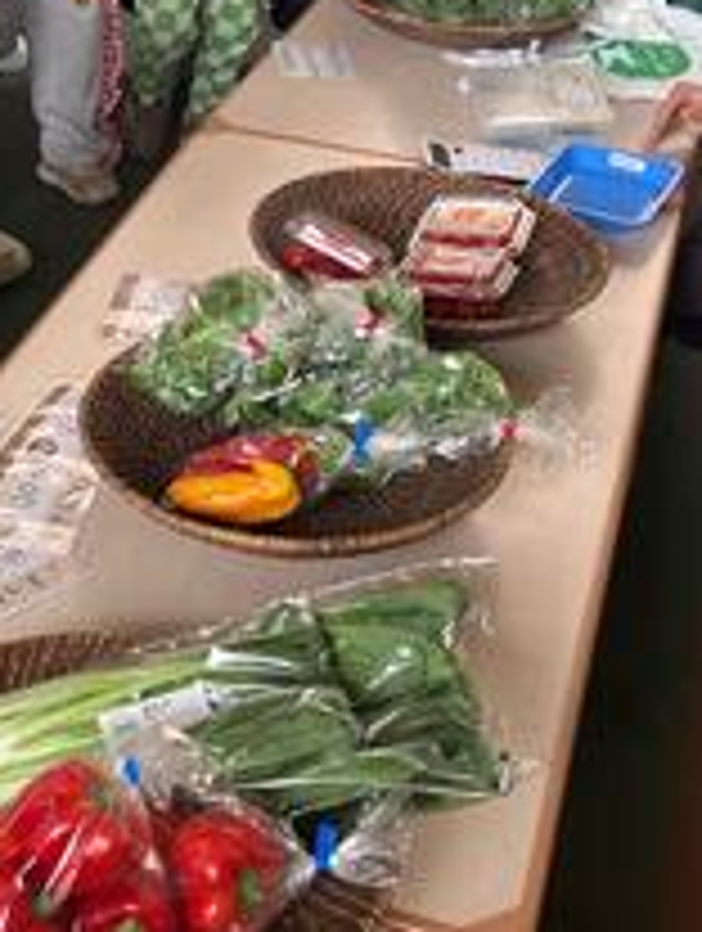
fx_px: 1941
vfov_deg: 25.1
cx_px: 104
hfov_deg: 20.2
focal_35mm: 72
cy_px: -92
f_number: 1.8
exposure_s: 1/121
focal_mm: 3.99
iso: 80
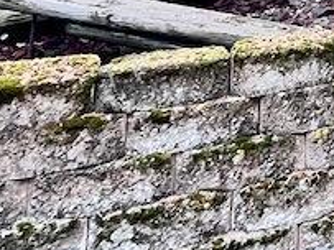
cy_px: -285
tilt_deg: +9.6
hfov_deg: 17.2
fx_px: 791
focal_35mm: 82
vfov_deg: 14.3
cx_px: 675
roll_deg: +4.1
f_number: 1.8
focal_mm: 1.57
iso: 32
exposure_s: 1/99
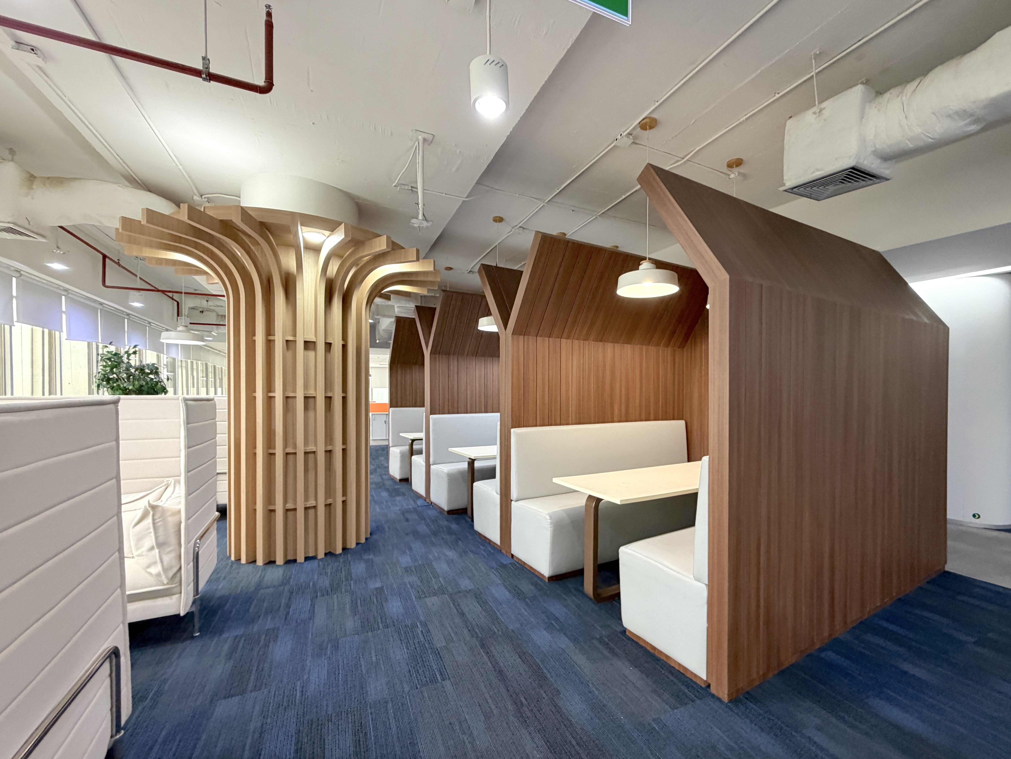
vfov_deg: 81.7
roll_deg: +0.5
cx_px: 539
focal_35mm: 15
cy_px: 398
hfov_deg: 98.0
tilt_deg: -0.1
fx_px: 438
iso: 320
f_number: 2.2
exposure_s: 1/50
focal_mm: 2.22
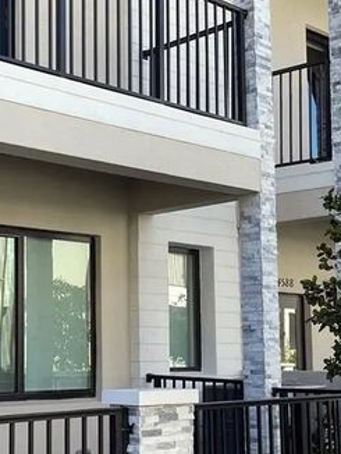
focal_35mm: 68
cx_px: 85
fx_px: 892
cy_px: 267
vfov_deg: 28.5
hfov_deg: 21.5
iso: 32
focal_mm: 5.1
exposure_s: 1/684
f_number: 1.6
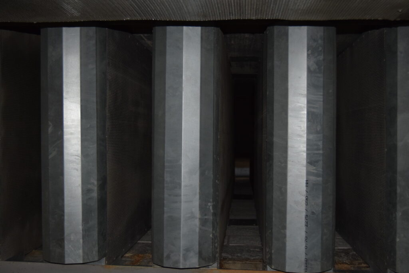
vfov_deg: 29.9
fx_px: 511
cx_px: 204
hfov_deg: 43.6
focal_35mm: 45
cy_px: 136
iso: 1600
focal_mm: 30
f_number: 4.2
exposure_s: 1/60
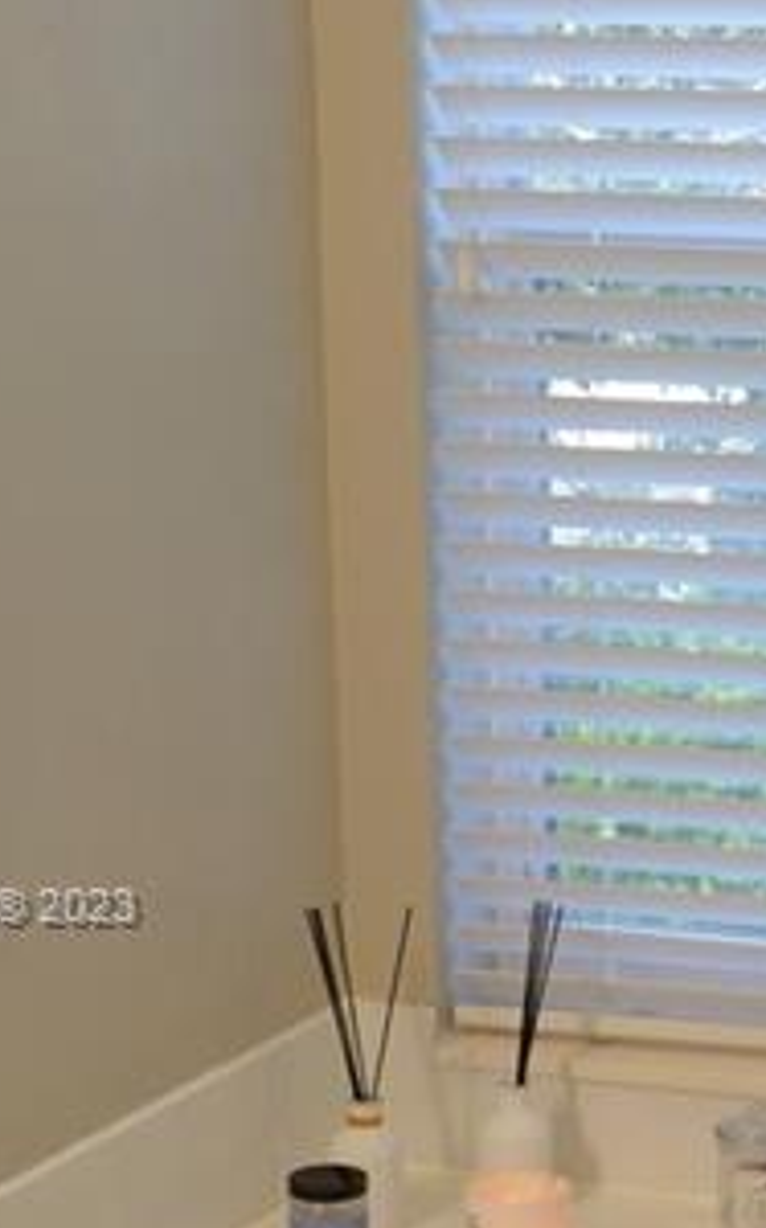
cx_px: 1108
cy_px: 909
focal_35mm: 110
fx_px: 3681
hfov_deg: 11.4
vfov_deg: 18.8
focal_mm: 18
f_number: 4.5
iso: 400
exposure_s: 1/80
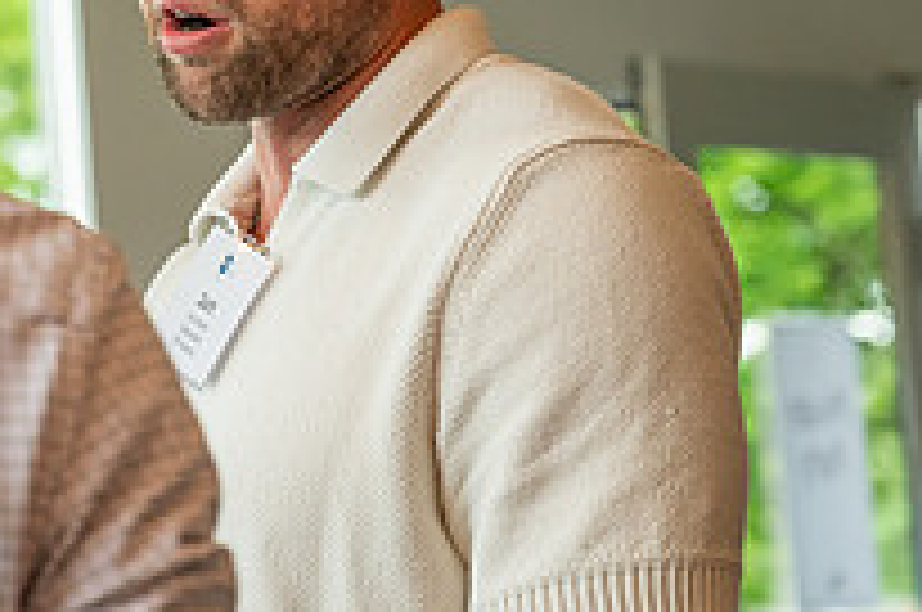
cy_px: -32
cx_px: 76
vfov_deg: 6.9
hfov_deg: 10.3
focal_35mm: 198
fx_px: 5063
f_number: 4
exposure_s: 1/80
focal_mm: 70
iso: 640
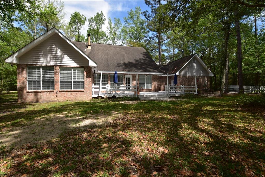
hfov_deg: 100.4
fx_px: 110
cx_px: 132
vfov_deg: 77.3
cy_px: 88
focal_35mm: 15
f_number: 10
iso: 180
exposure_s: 1/200
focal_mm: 10
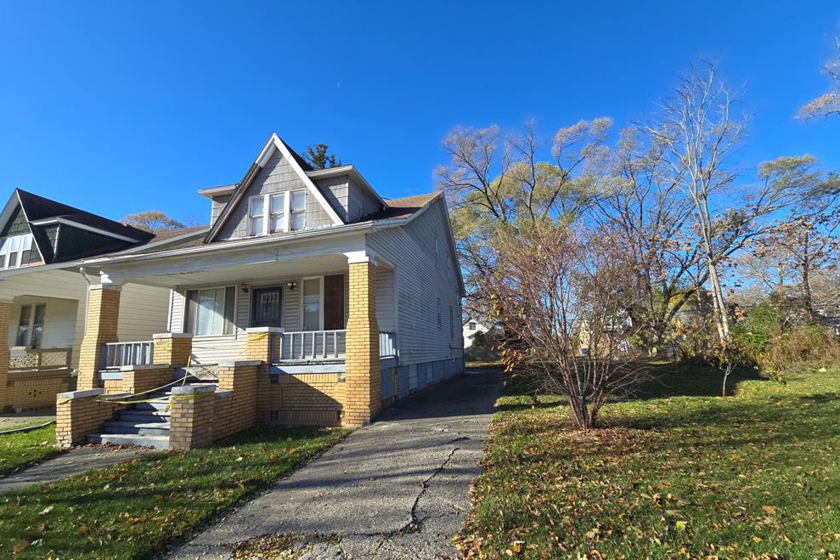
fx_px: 327
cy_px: 302
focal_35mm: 14
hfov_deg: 104.2
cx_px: 429
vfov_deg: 81.0
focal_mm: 2.2
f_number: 2.2
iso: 50
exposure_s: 1/1429
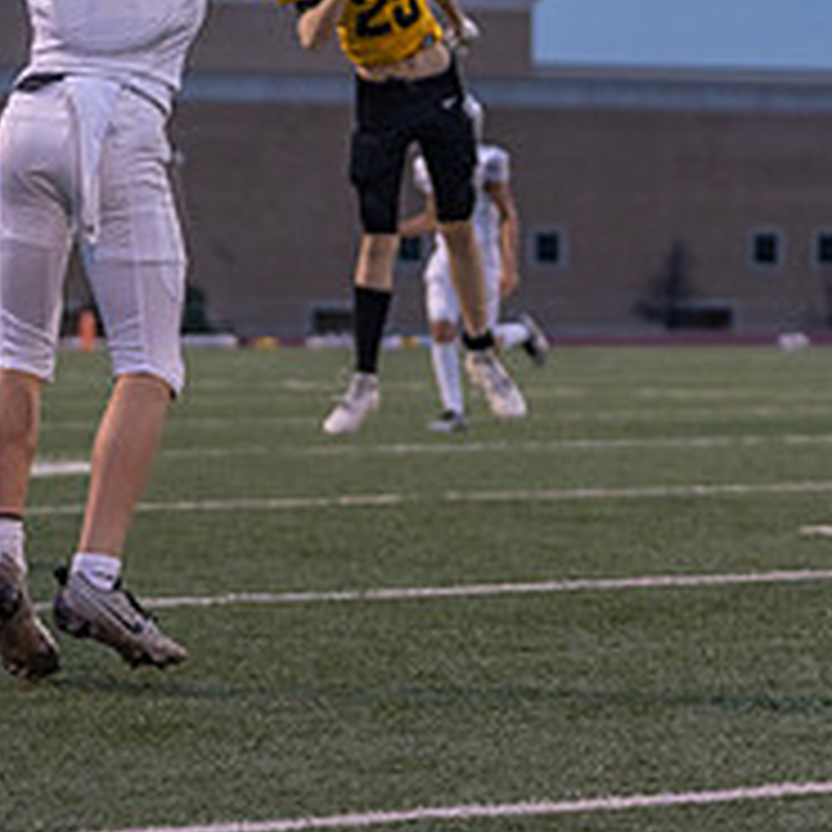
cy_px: 92
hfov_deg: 9.1
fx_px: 5221
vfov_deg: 9.1
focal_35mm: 192
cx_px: 171
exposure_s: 1/1250
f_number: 2.8
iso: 2000
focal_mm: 72
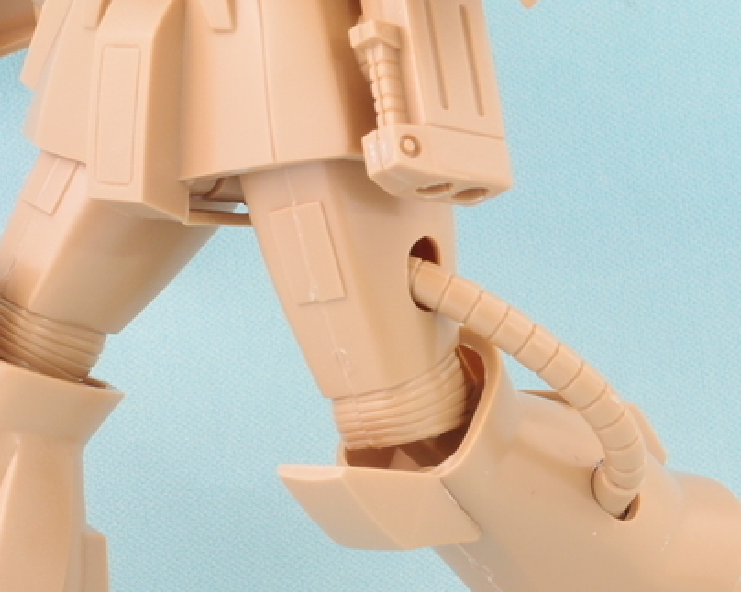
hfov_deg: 12.9
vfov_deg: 10.3
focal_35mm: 149
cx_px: 193
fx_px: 3267
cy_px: 546
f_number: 8
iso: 100
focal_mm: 16.63
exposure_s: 1.3
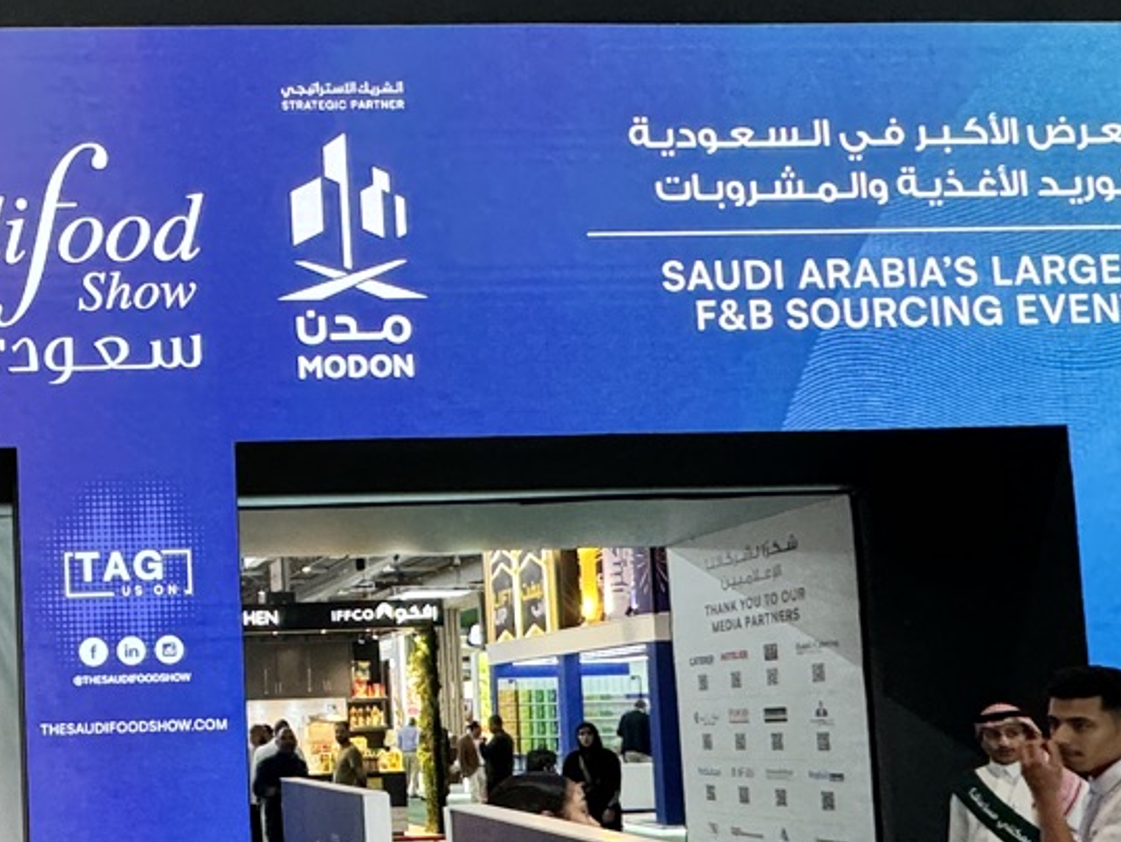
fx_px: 1264
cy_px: 653
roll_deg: +1.9
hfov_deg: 42.6
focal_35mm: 39
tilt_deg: +3.3
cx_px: 50
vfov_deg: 35.8
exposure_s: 1/81
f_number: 2.2
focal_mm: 2.22
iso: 250
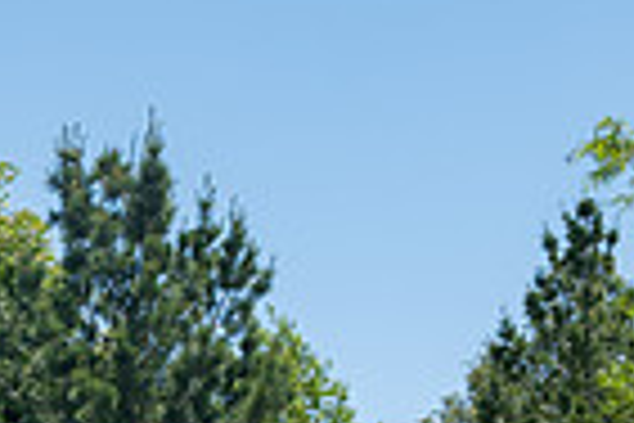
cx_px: -542
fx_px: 2236
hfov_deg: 14.1
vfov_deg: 10.1
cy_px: 804
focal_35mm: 127
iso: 125
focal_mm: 28
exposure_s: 1/400
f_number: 5.6
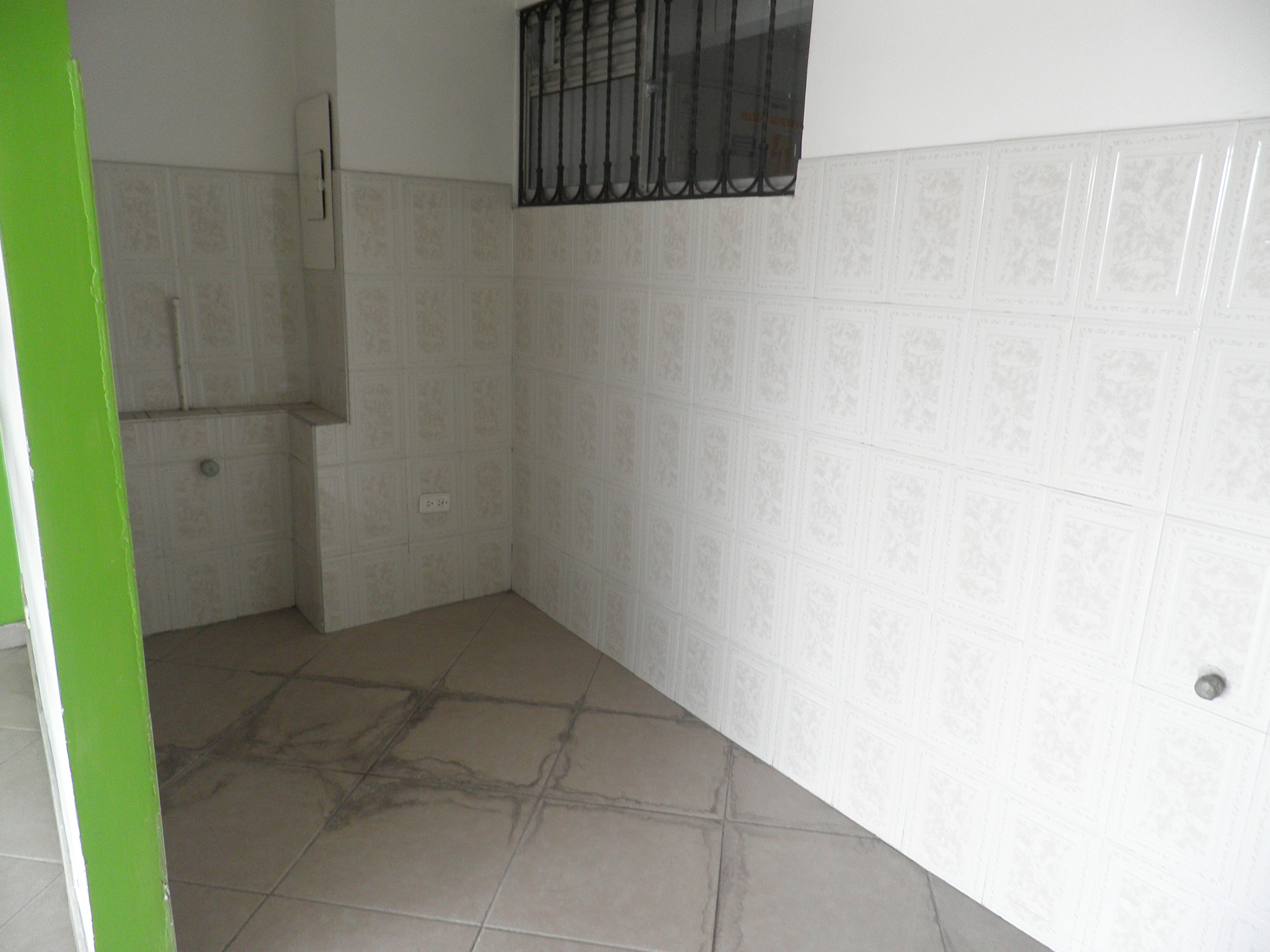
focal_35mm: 24
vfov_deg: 56.8
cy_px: 476
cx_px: 635
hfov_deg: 71.6
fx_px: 881
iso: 125
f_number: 3.3
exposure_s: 1/30
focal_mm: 4.3
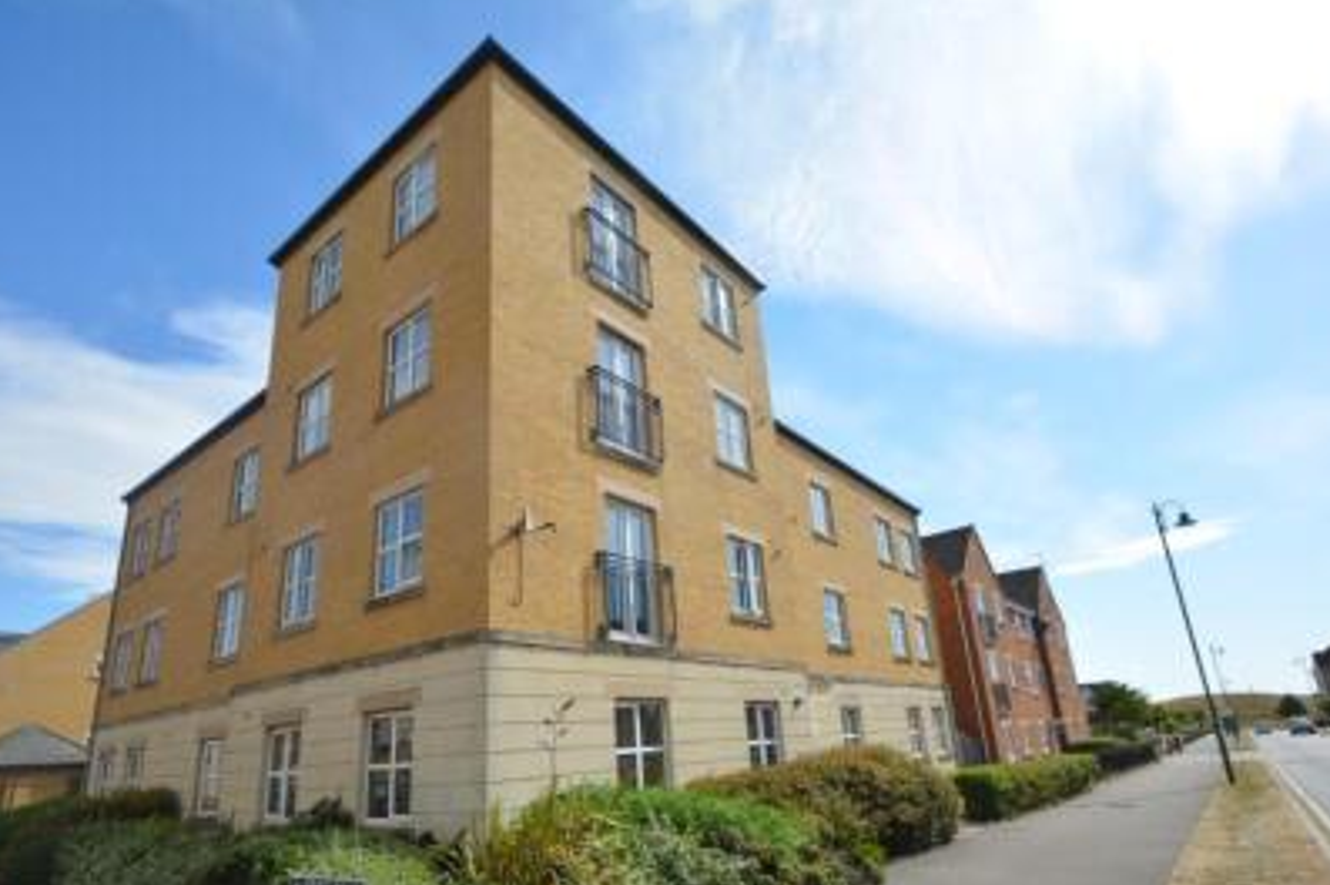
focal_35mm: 18
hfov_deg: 90.0
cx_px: 657
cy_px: 518
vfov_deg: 66.8
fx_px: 664
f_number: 9
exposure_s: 1/320
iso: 100
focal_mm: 10
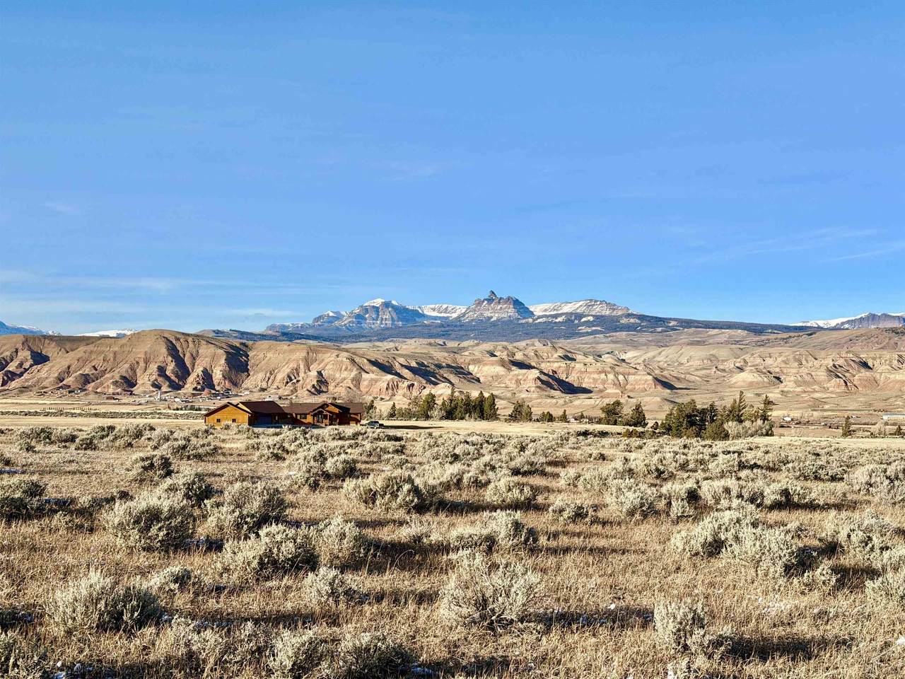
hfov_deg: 39.7
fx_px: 1255
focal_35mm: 48
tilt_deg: +1.9
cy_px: 340
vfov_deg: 30.3
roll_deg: +0.4
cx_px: 452
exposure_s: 1/5208
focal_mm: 6.76
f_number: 1.78
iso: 64
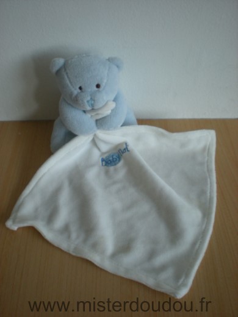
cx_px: 119
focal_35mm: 38
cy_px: 158
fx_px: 348
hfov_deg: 37.7
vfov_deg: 49.0
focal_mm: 6.3
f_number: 3.1
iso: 200
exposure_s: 1/38.1
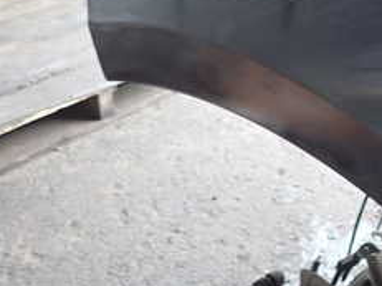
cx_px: 481
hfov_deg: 26.0
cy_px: 83
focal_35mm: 65
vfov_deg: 22.4
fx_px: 717
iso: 250
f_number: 2
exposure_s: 1/30
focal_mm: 4.5
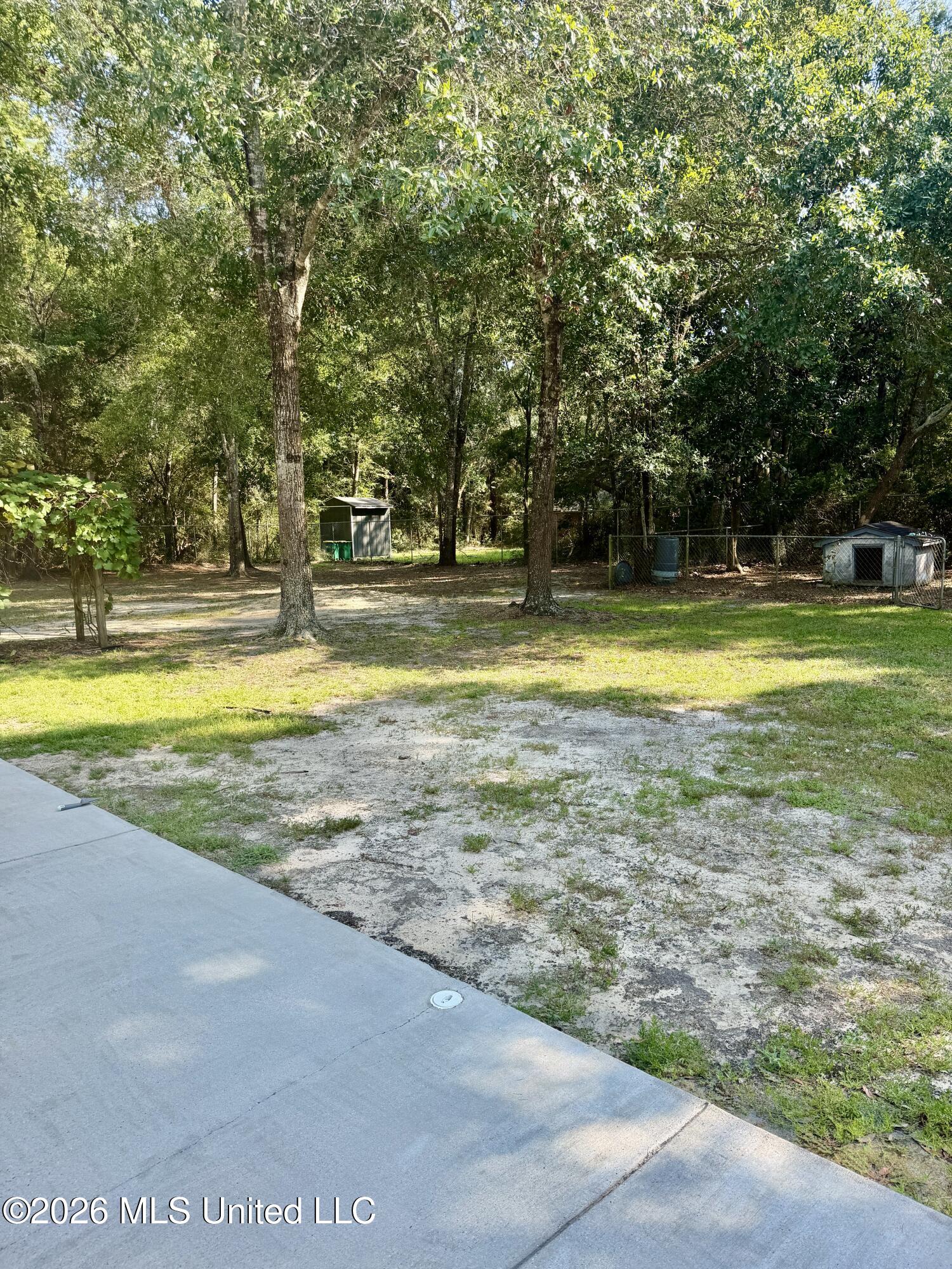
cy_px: 634
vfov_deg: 71.6
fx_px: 880
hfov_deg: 56.8
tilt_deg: -8.7
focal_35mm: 24
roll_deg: +2.1
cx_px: 476
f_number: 1.78
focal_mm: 6.76
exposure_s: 1/858
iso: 80
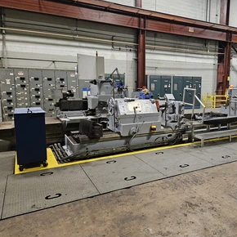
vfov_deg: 57.3
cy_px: 116
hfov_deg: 56.5
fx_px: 217
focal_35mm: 28
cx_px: 150
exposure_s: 1/60
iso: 500
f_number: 1.8
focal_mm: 5.4
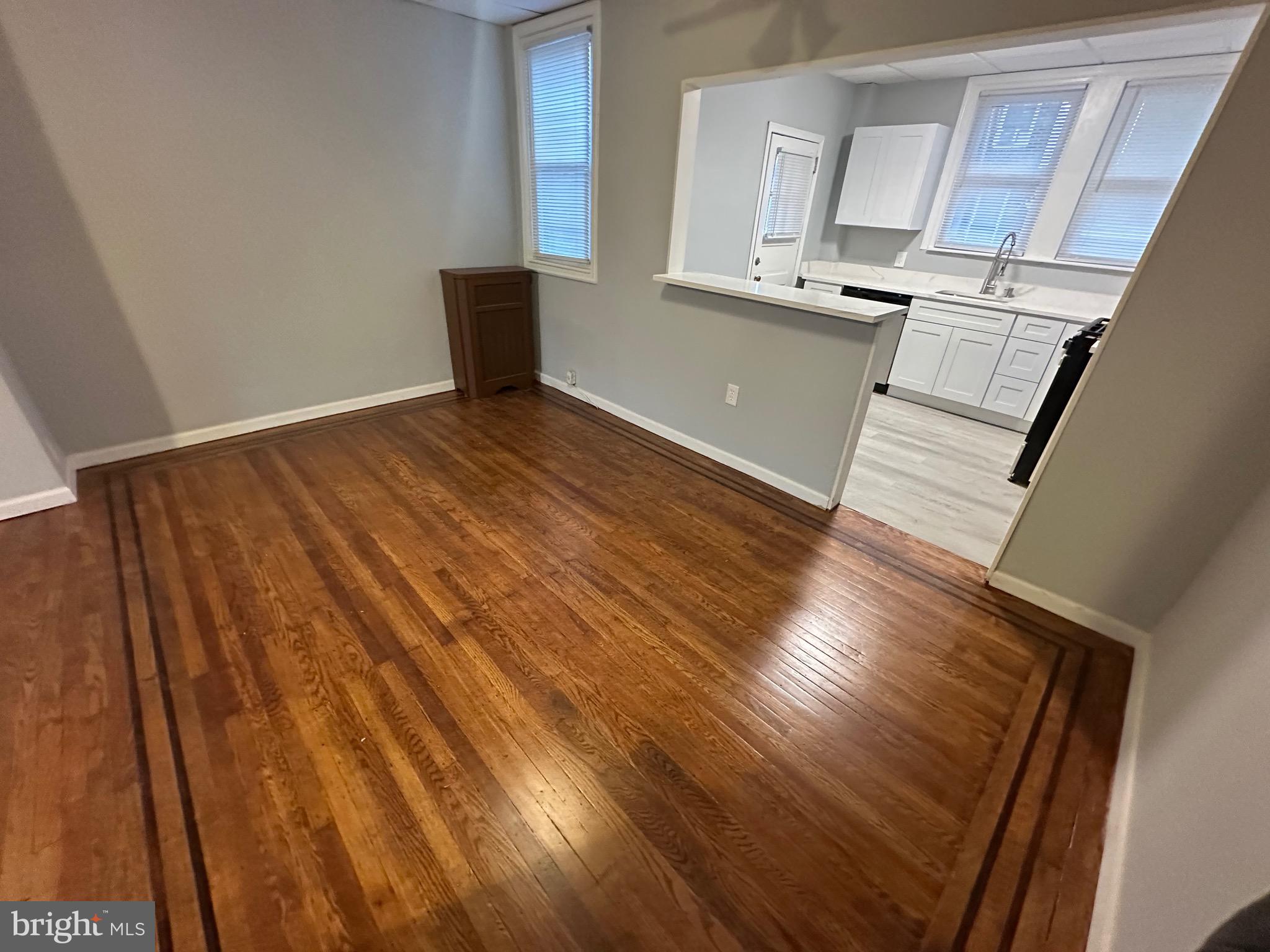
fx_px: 514
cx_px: 635
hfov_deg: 102.1
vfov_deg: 85.7
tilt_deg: -28.3
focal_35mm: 14
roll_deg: -2.8
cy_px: 476
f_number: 2.2
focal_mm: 2.22
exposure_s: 1/60
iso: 1000
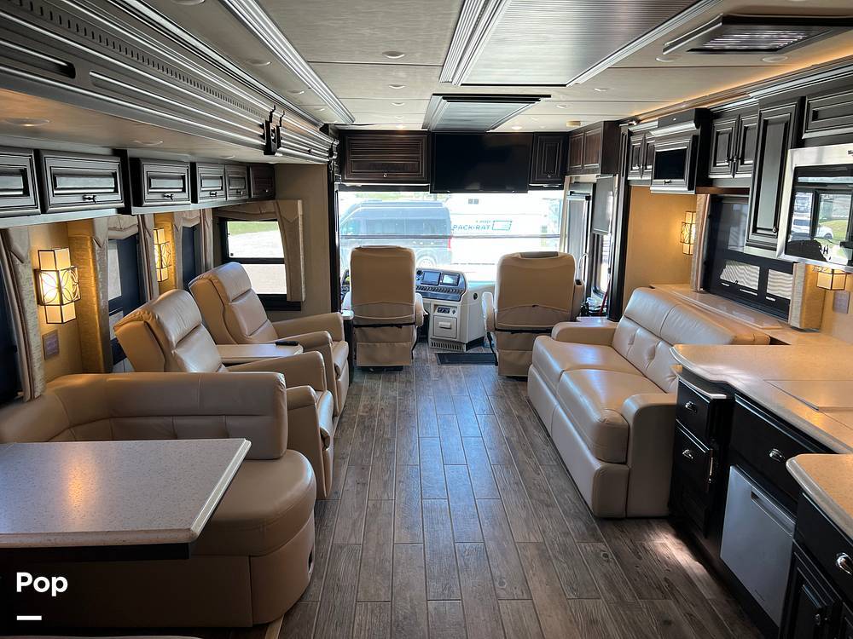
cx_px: 426
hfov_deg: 67.3
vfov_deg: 53.1
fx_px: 641
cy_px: 320
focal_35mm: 26
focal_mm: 5.7
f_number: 1.5
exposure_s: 1/83
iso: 100
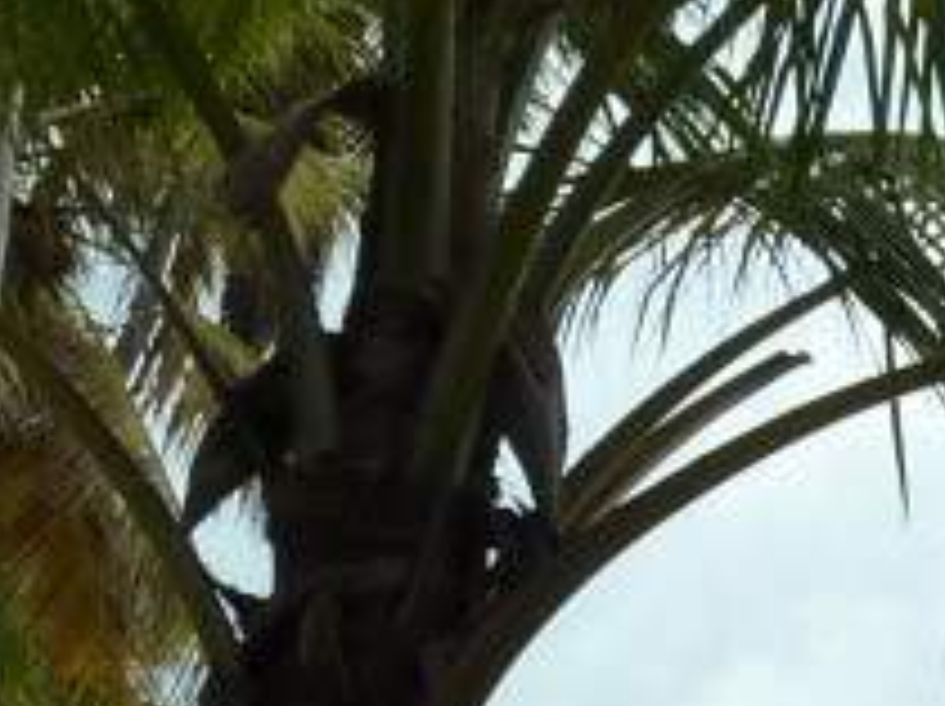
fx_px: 3327
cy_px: 378
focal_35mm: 122
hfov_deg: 14.8
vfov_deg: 12.1
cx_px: 1494
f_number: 5
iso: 125
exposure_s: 1/400
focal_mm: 4.1
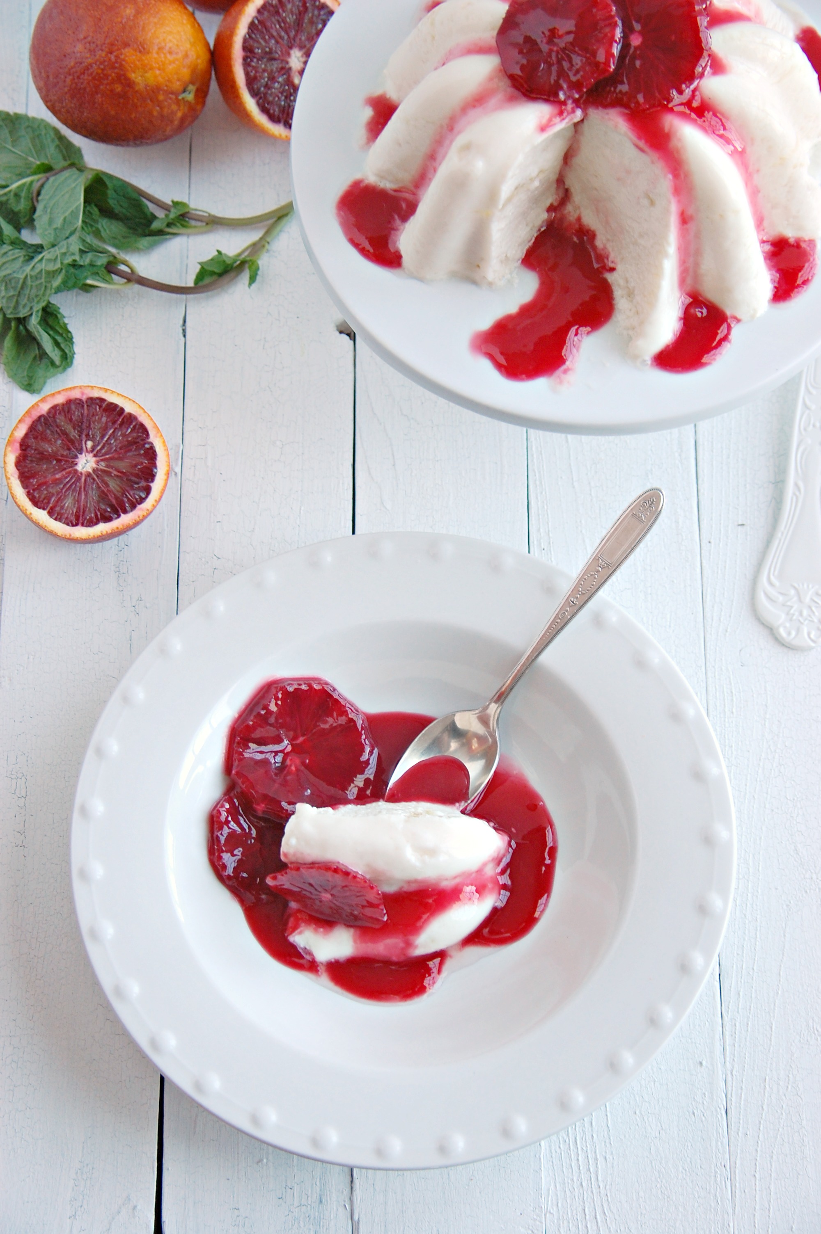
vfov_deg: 26.0
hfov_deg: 17.5
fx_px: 2673
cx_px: 410
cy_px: 617
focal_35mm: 78
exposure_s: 1/30
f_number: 5
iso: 400
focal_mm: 52
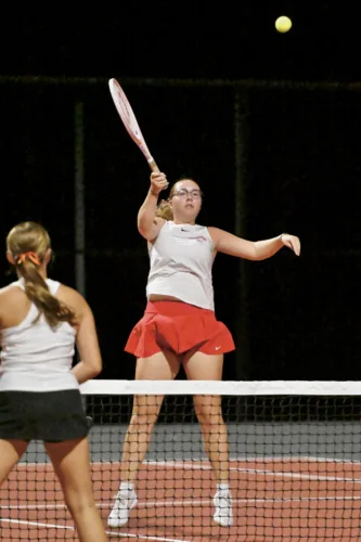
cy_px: 271
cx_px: 180
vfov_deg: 6.9
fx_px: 4515
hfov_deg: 4.6
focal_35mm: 300
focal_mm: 200
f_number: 2.8
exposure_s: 1/5000
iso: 32000
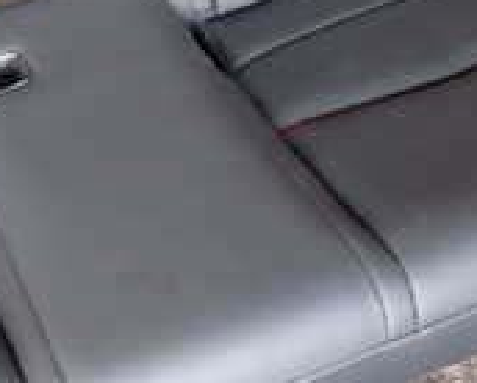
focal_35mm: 85
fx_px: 1201
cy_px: 253
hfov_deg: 22.3
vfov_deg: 18.1
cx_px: 128
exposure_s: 1/60
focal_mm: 4.5
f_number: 2
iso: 160
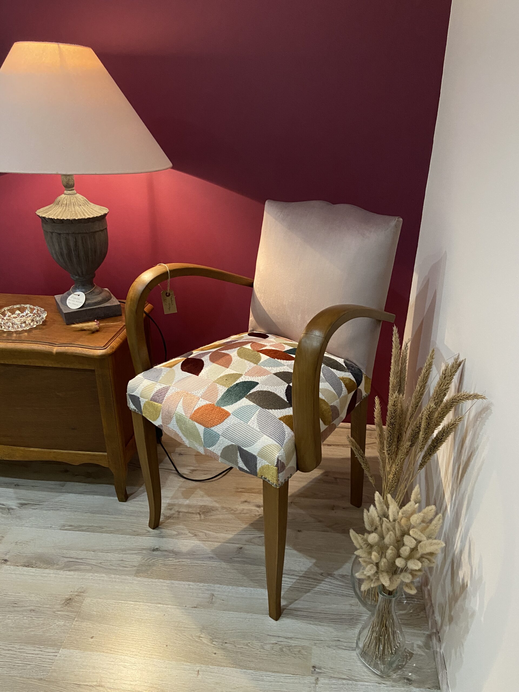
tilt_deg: -26.1
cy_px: 346
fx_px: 520
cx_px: 260
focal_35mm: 26
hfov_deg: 53.1
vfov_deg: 67.3
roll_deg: -0.4
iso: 500
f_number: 1.8
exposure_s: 1/33
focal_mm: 4.25
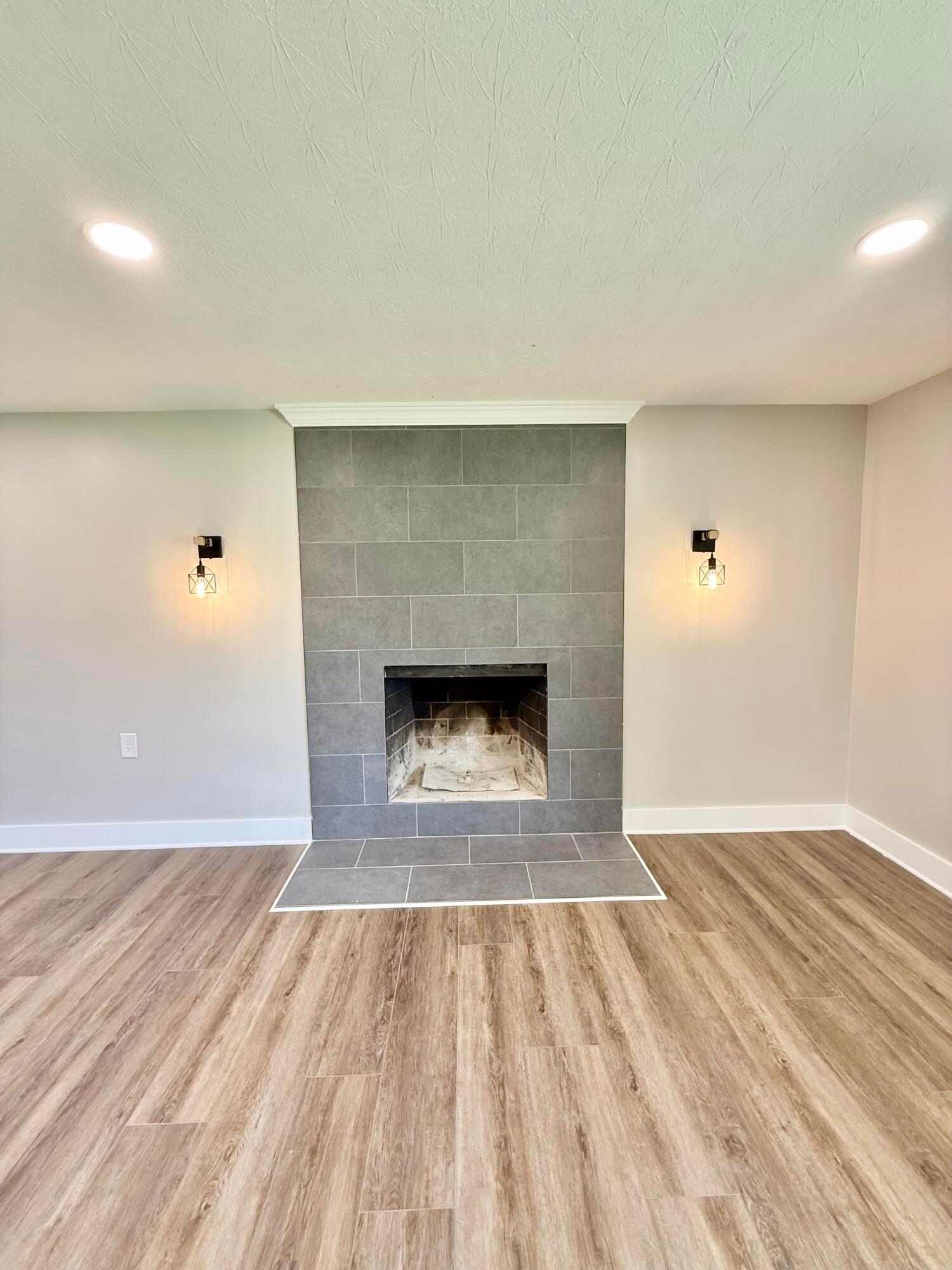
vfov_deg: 102.1
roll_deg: +1.0
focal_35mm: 14
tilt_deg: -4.3
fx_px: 513
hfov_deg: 85.7
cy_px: 635
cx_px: 476
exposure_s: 1/60
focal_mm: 2.22
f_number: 2.2
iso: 200
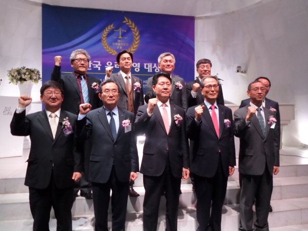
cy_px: 116
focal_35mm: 32
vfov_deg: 44.1
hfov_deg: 56.8
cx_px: 154
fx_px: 285
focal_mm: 5.8
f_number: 3.5
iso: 320
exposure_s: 1/20
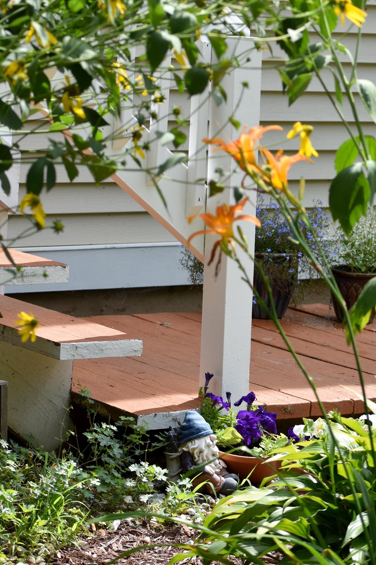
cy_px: 212
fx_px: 2413
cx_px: 186
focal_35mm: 154
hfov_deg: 8.9
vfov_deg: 13.3
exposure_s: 1/400
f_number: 5
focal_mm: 70
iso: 100
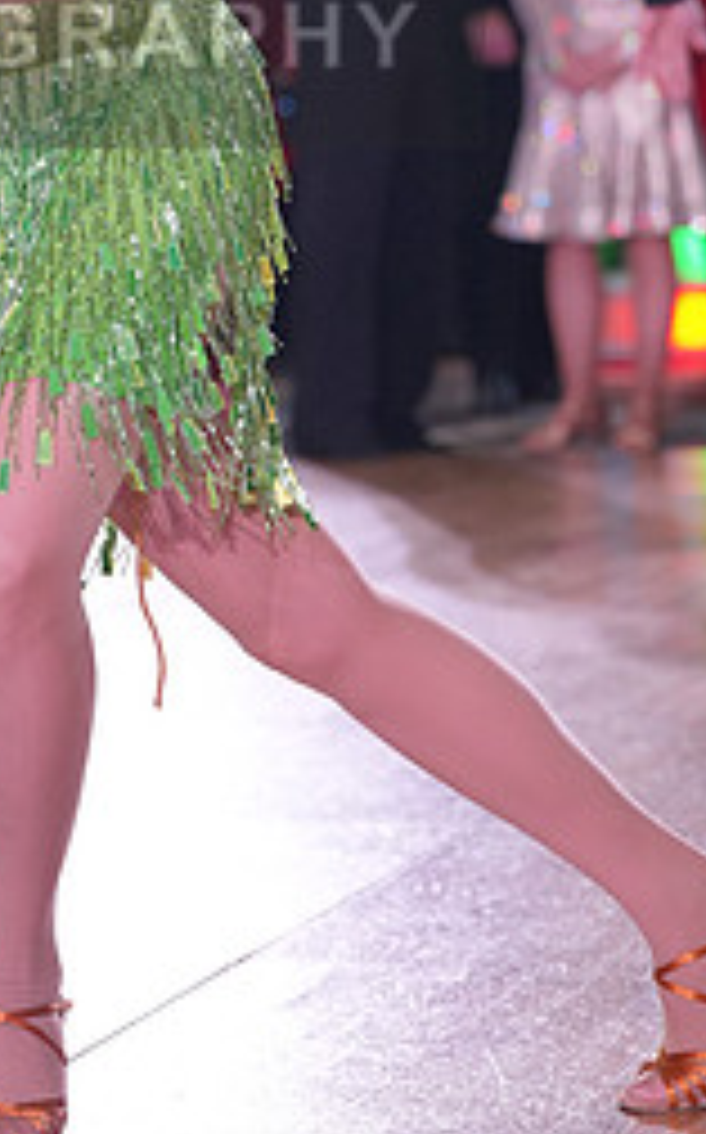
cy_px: 0
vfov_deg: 9.1
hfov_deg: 5.7
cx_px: -133
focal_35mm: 230
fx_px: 7097
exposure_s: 1/500
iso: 2000
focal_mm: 98
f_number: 4
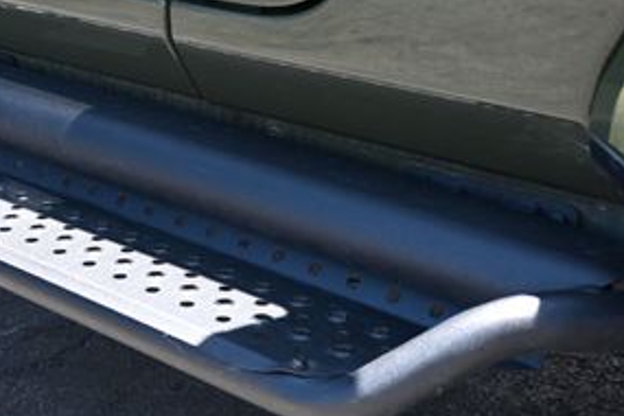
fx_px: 1283
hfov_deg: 27.1
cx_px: 188
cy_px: 99
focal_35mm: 74
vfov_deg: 18.3
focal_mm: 22
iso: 400
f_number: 4
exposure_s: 1/250
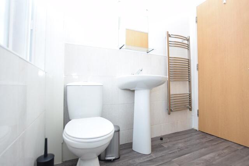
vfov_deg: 69.6
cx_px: 124
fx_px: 119
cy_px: 83
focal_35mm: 17
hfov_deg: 92.5
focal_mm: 11.5
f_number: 5
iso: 400
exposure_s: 1/100
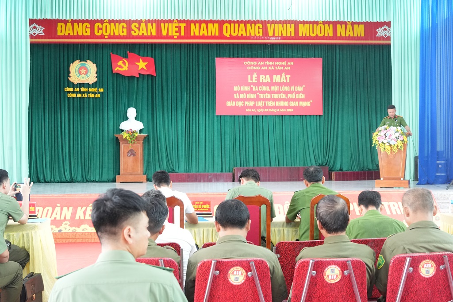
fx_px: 566
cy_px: 151
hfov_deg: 43.6
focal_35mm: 45
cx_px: 226
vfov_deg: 29.8
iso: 2500
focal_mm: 30
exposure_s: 1/60
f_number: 4
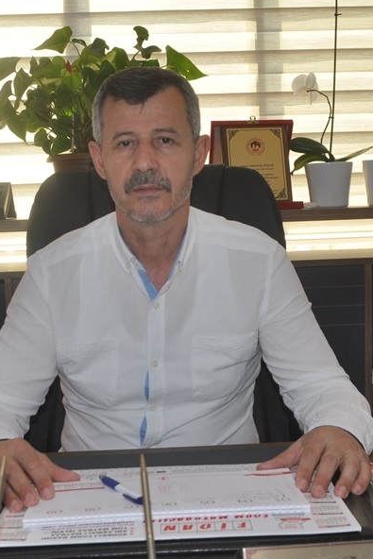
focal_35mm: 57
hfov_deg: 23.8
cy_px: 294
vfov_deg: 35.0
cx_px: 177
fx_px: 885
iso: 500
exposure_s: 1/125
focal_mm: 22
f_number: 3.8
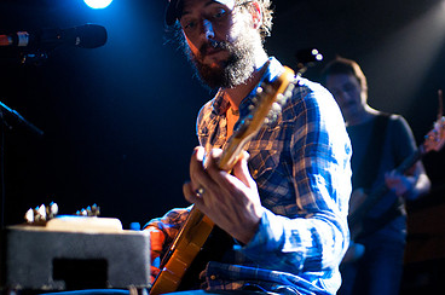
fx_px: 876
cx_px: 319
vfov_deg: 19.1
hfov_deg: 28.2
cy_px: 136
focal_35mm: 71
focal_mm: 30
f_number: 1.4
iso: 1000
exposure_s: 1/60
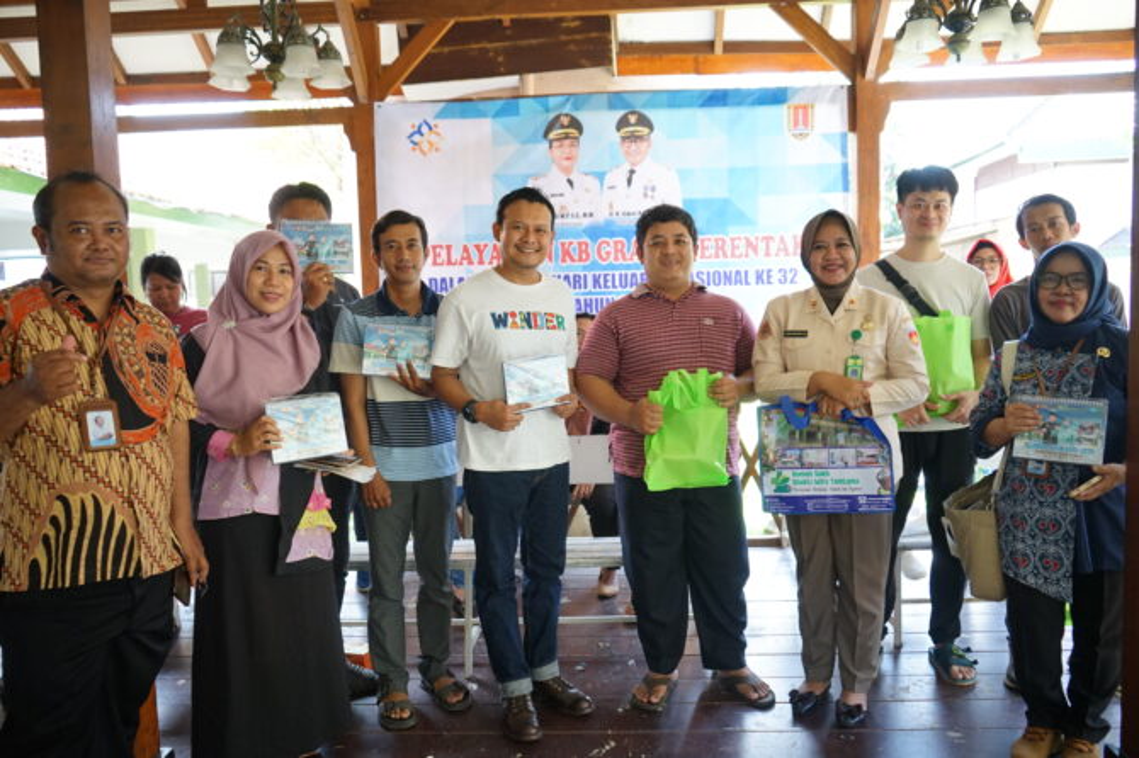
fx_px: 885
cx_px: 570
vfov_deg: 46.4
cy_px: 379
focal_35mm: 28
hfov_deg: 65.5
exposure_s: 1/200
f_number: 4
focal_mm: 28
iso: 1250
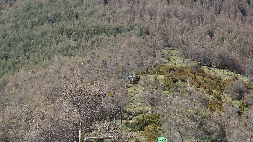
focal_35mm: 131
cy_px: 156
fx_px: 879
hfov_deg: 16.4
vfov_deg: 9.2
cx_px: 126
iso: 100
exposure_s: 1/400
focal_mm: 16.1
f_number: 4.6
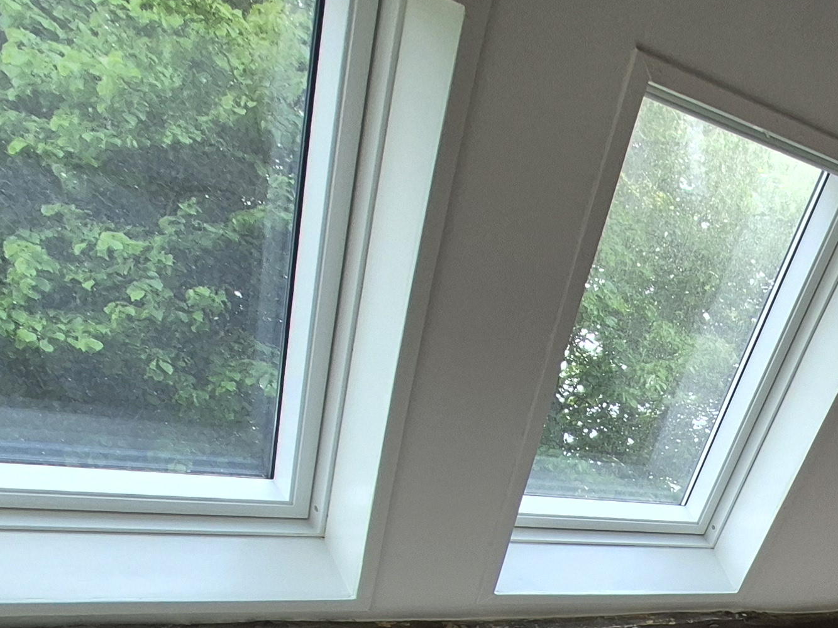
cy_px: 923
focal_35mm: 39
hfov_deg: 35.8
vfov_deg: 27.0
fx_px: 944
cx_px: 1036
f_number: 2.2
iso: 80
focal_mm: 1.74
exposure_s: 1/120
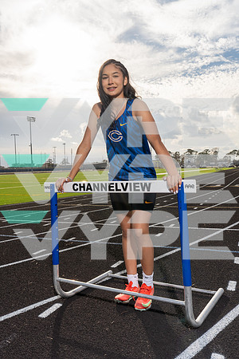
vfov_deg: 60.3
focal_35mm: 31
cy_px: 180
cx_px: 120
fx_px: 309
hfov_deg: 42.3
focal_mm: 31
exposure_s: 1/250
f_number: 11
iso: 160
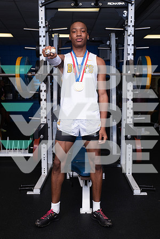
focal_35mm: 44
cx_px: 80
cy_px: 120
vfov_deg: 44.5
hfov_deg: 30.5
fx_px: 293
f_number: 6.3
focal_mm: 44
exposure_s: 1/400
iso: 500
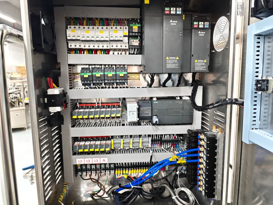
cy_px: 102
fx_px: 181
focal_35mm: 23
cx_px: 136
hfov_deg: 73.9
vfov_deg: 58.9
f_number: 1.67
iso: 320
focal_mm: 6.62
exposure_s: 1/33.3
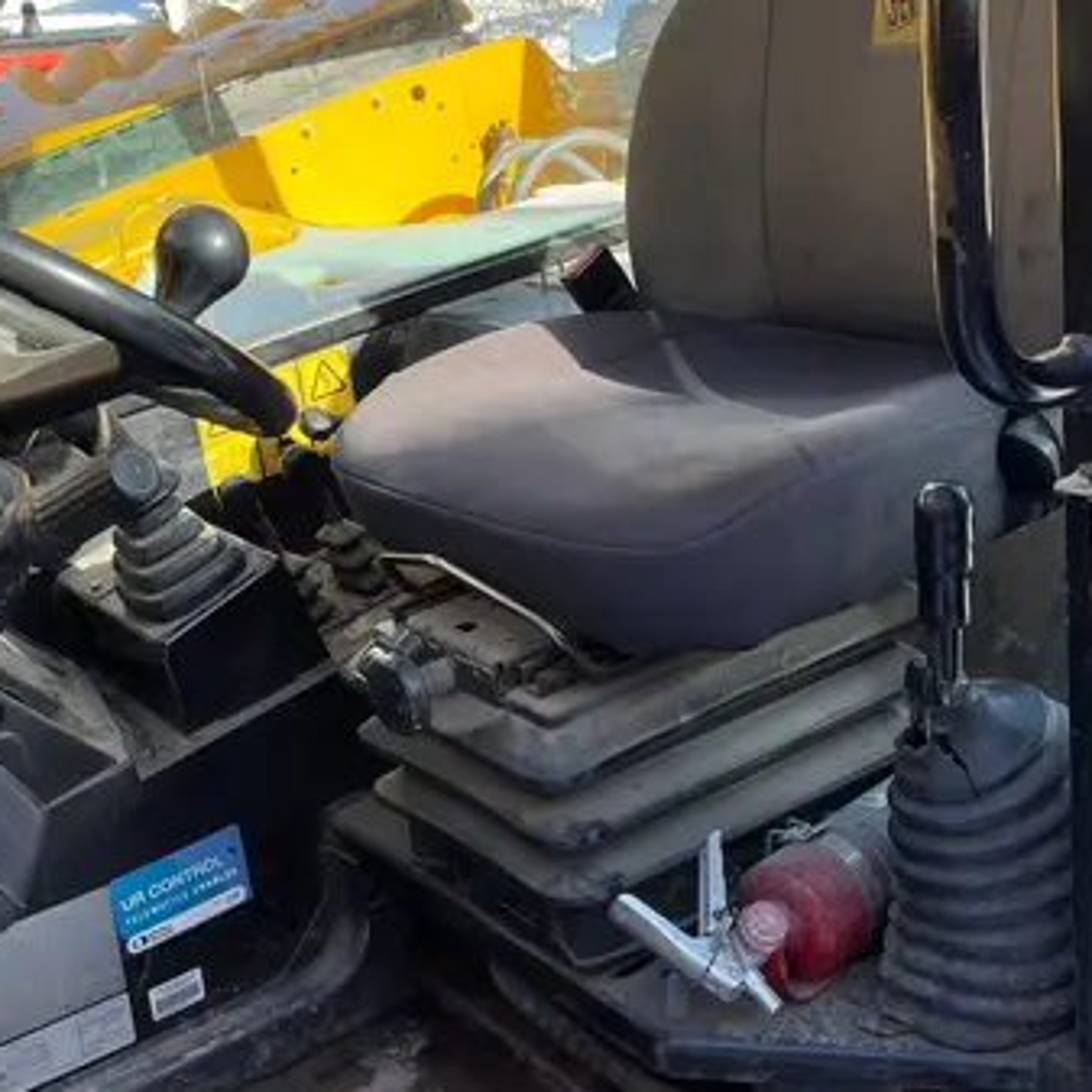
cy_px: 429
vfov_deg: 33.9
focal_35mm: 50
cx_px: 405
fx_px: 1785
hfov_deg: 33.8
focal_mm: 5.1
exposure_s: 1/484
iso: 50
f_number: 1.6
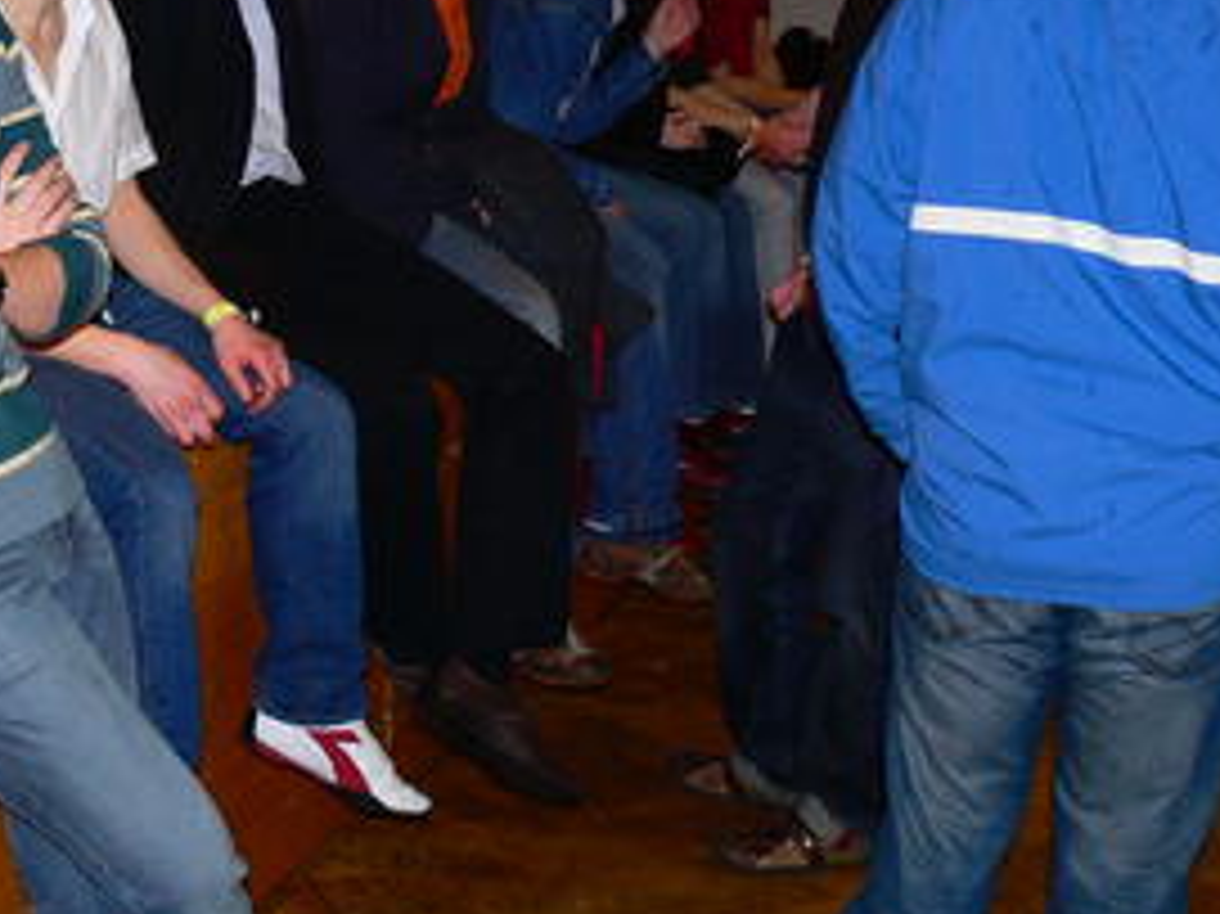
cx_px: 306
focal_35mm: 61
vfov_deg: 23.8
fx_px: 2149
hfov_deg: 31.1
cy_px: 257
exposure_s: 1/30
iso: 100
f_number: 2.8
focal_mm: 7.4
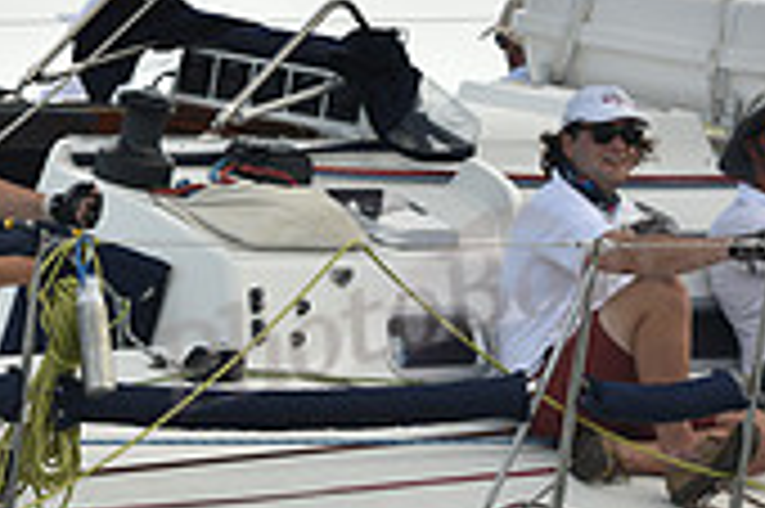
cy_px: 128
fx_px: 7409
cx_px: -72
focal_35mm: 349
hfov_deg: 5.9
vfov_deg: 3.9
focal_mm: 102
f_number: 6.3
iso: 250
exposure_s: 1/800
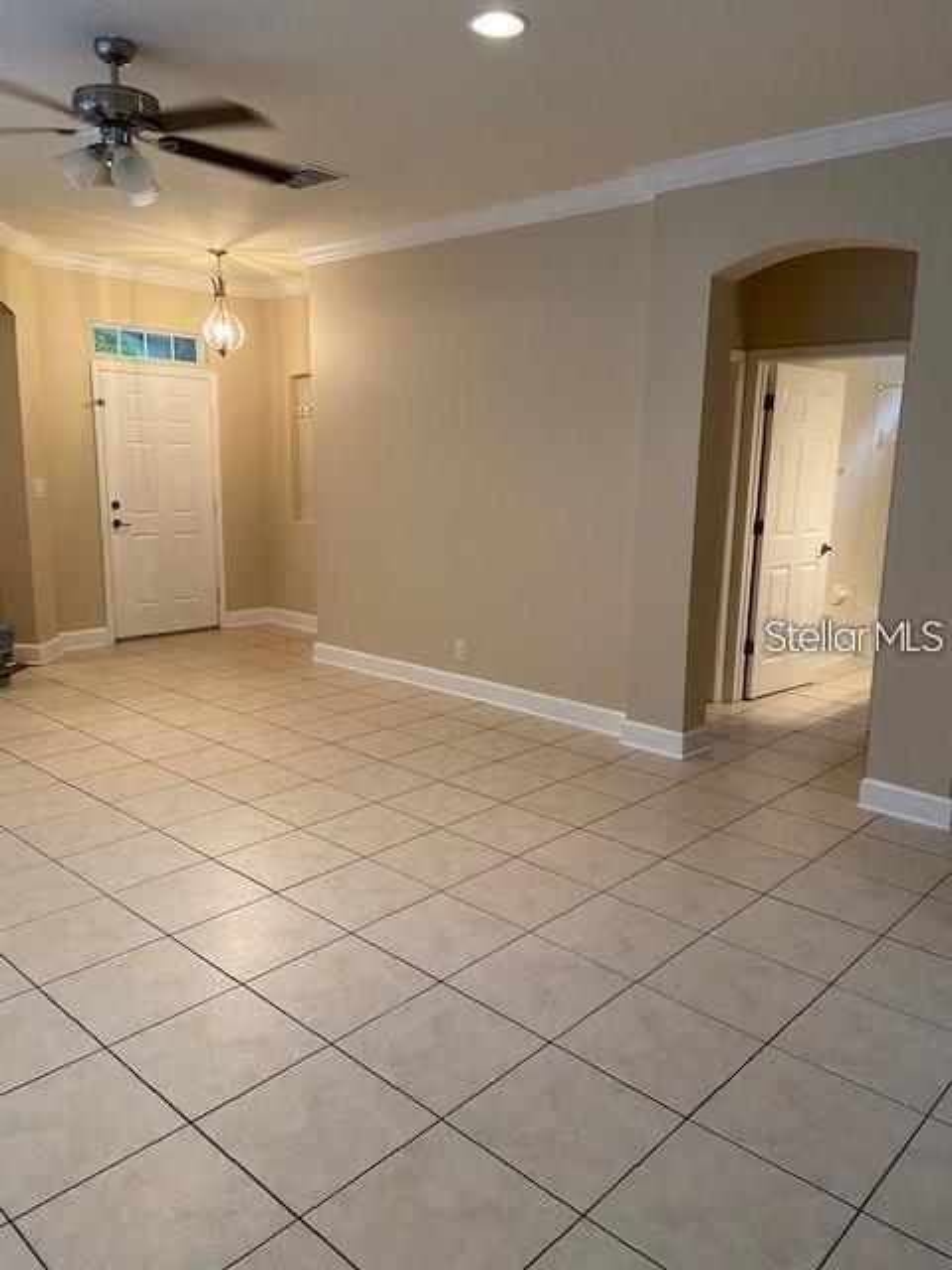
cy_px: 635
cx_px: 476
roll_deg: -0.3
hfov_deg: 53.1
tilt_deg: -9.0
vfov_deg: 67.3
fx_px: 953
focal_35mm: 26
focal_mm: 4.25
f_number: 1.8
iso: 160
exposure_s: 1/60
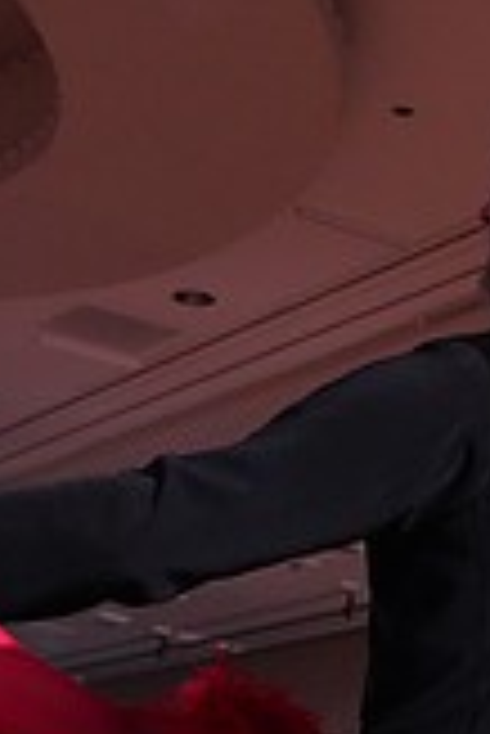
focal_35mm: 114
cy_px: 1081
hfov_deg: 12.0
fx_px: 2322
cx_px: 169
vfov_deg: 16.4
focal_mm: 32
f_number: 5.6
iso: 5000
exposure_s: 1/320
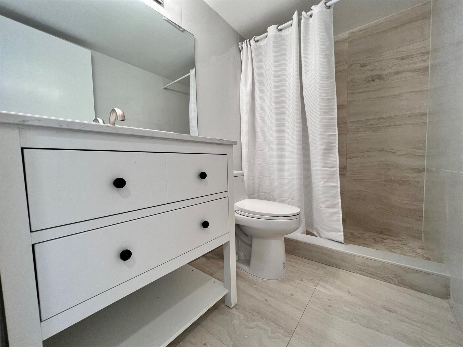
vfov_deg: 89.9
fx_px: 174
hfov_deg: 106.2
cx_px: 232
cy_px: 174
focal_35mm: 13
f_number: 1.8
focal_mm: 1.57
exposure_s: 1/120
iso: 100
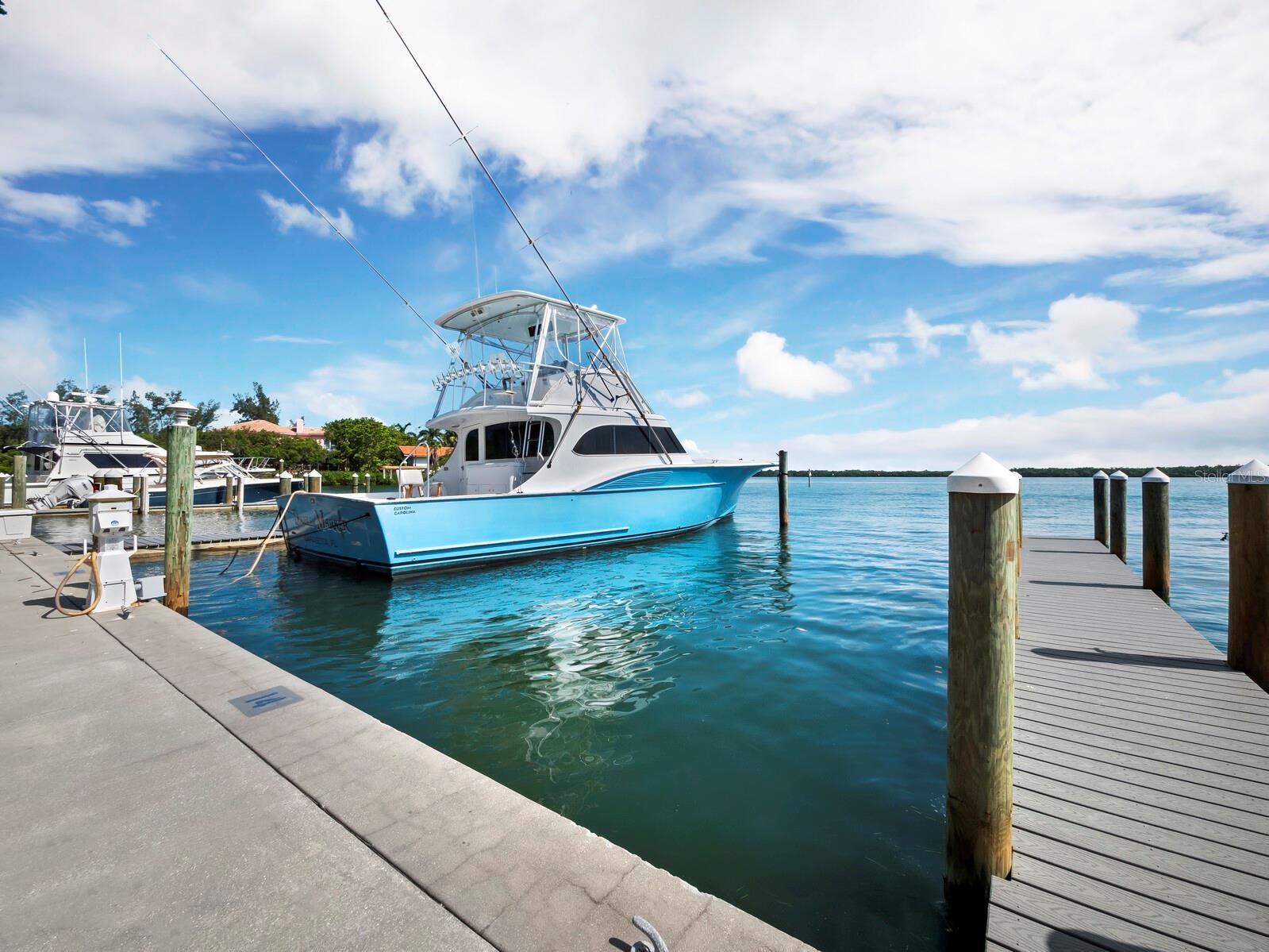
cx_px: 634
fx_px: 513
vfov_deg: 85.7
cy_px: 476
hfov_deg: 102.1
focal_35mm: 14
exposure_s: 1/250
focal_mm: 7
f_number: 10
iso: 400
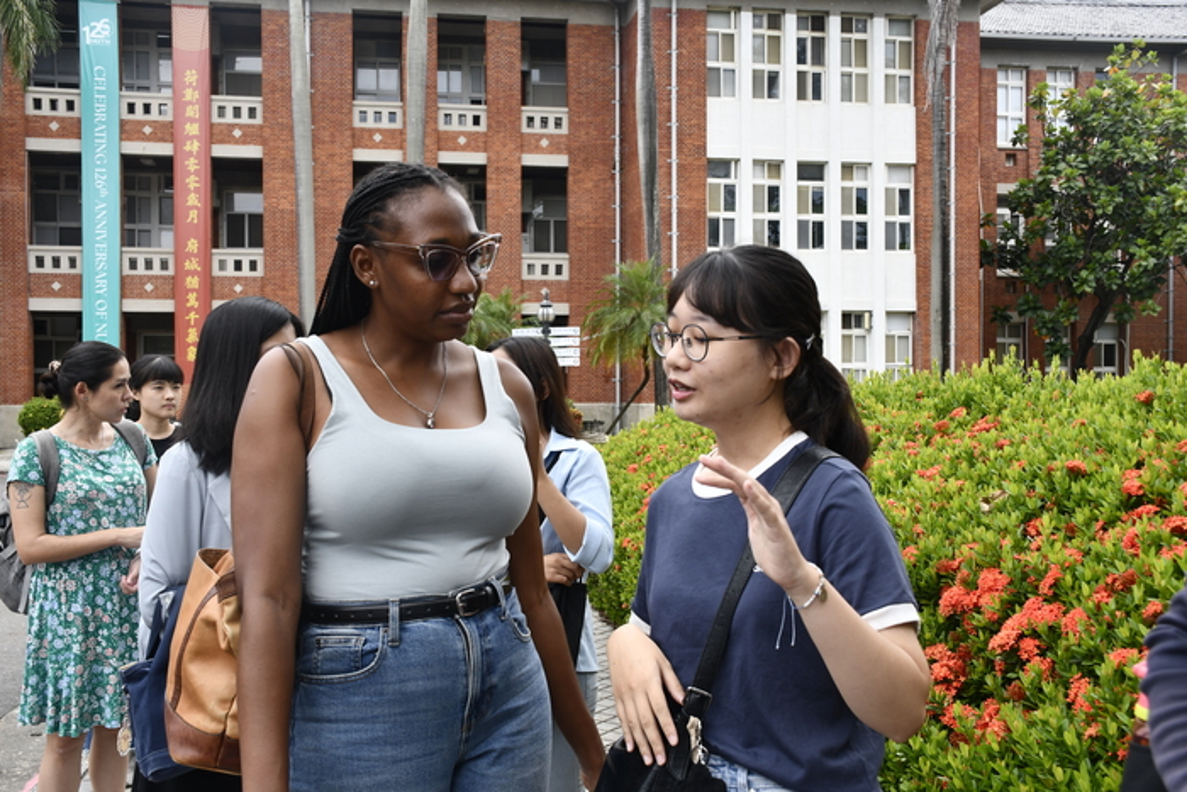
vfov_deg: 36.9
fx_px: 1187
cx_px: 594
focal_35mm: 36
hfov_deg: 53.1
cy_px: 396
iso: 200
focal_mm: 24
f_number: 6.3
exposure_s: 1/250
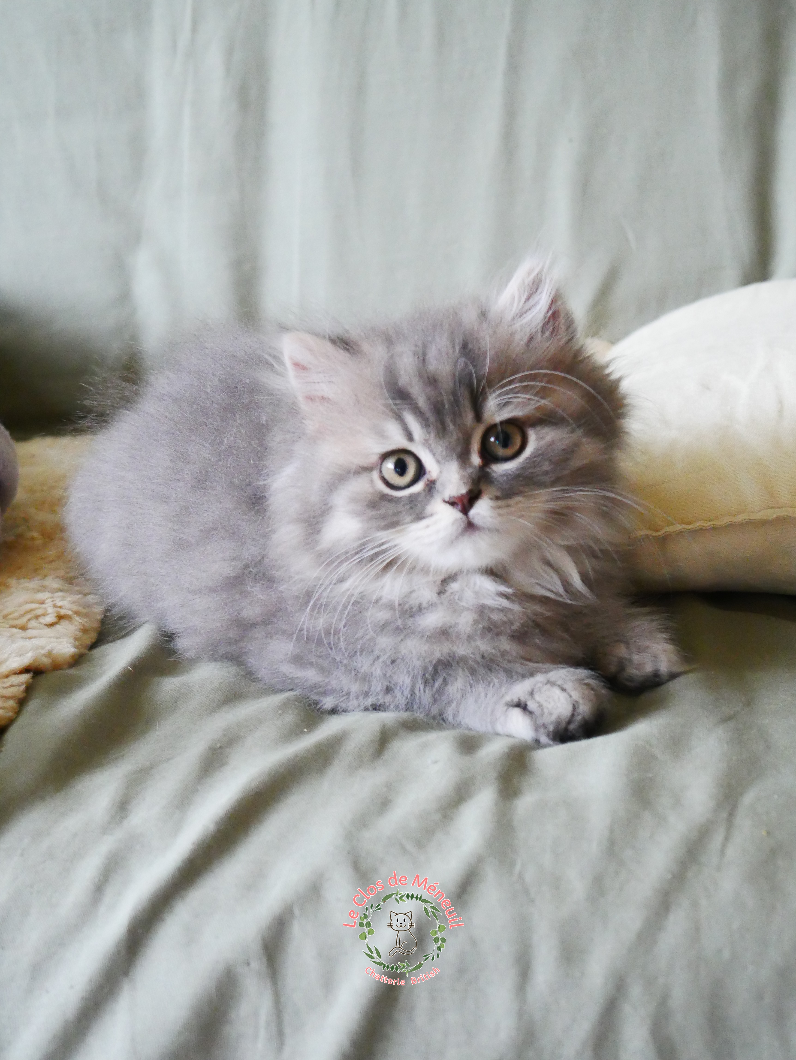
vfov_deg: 32.2
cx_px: 398
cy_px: 530
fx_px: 1838
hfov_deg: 24.4
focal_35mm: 60
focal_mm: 30
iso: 3200
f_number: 5.4
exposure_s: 1/100
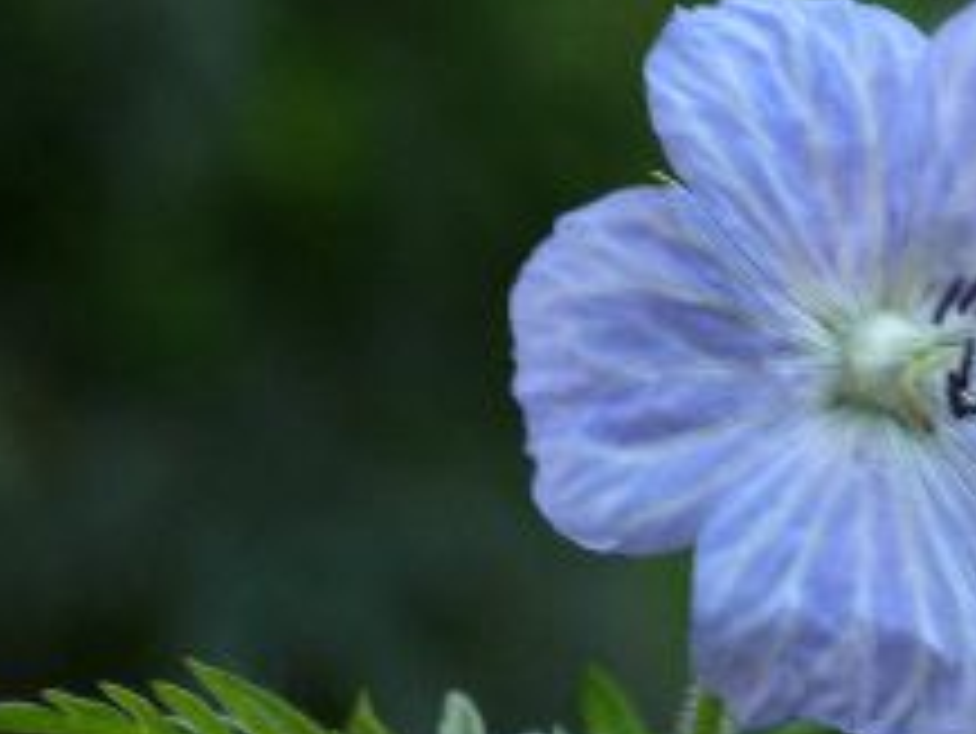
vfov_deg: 5.9
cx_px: 1057
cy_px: 284
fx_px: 7166
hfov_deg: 7.7
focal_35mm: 254
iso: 160
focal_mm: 43
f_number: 5.6
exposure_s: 1/30
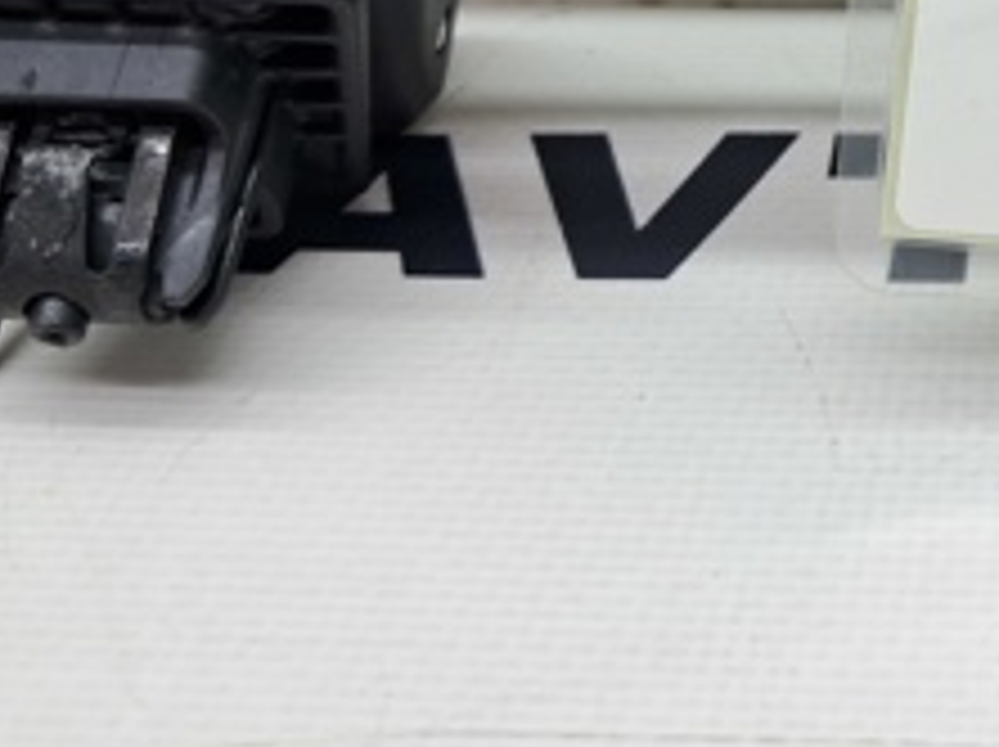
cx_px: 1120
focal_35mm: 78
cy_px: -169
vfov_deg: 17.9
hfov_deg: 23.4
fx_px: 2249
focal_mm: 4
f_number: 1.8
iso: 50
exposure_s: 1/60
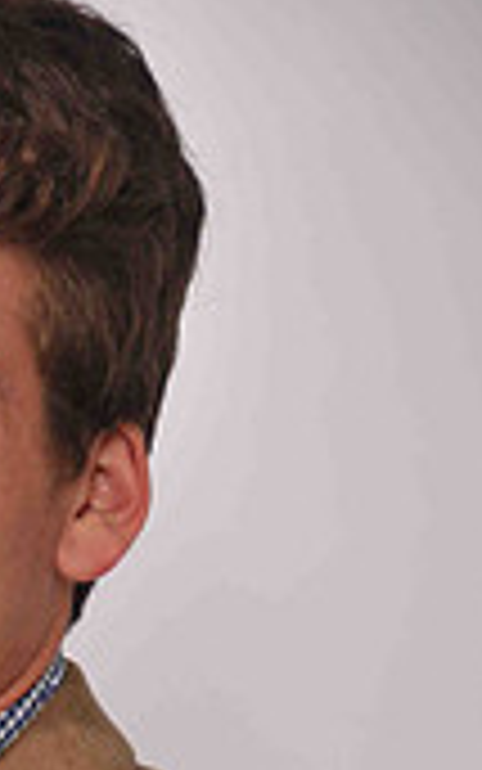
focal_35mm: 381
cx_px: -151
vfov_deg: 5.5
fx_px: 8008
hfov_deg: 3.4
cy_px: 896
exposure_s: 1/160
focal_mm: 95
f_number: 5.6
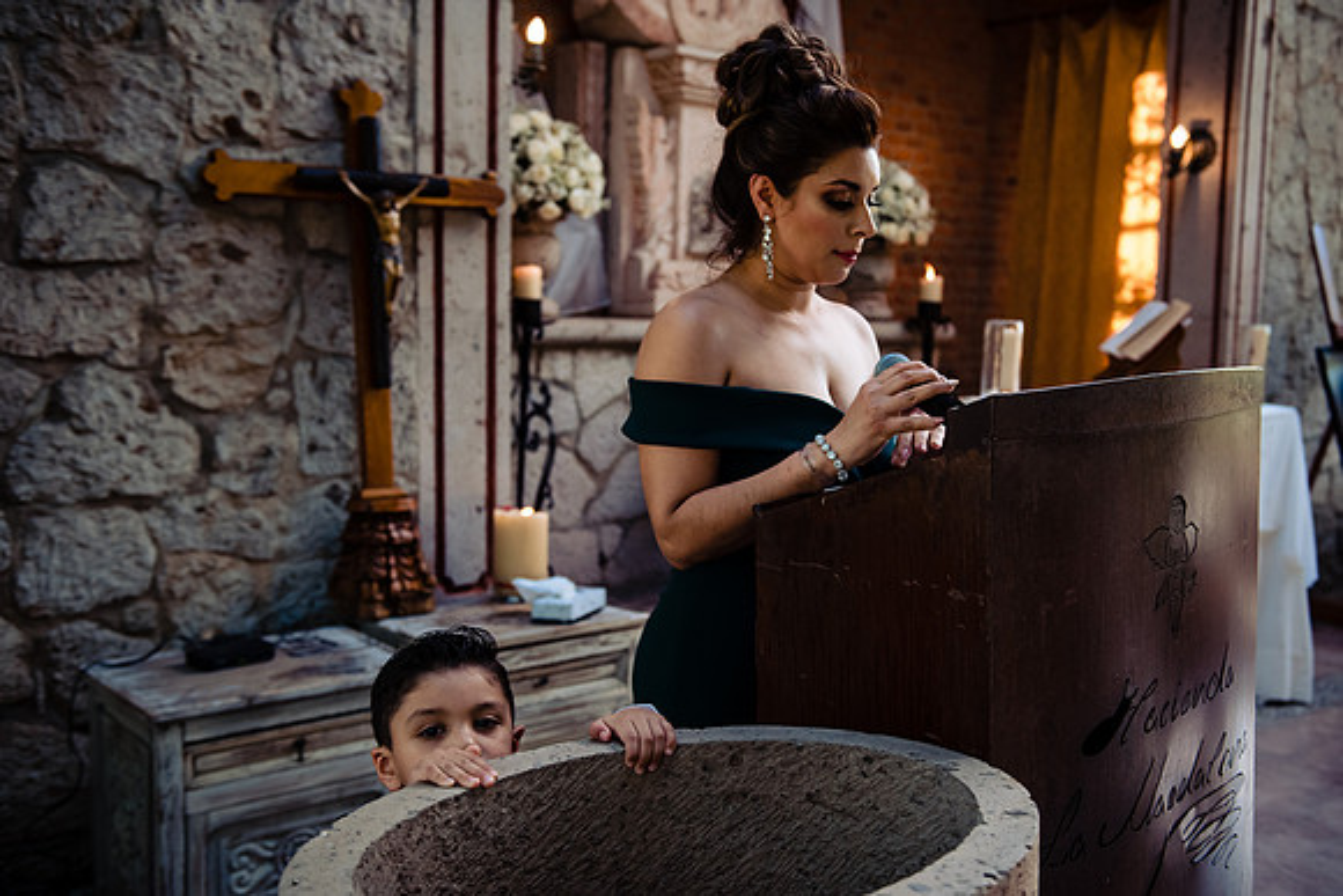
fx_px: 1401
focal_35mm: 38
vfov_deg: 35.5
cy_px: 448
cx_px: 694
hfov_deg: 51.2
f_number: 3.2
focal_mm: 36
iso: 1000
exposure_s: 1/500
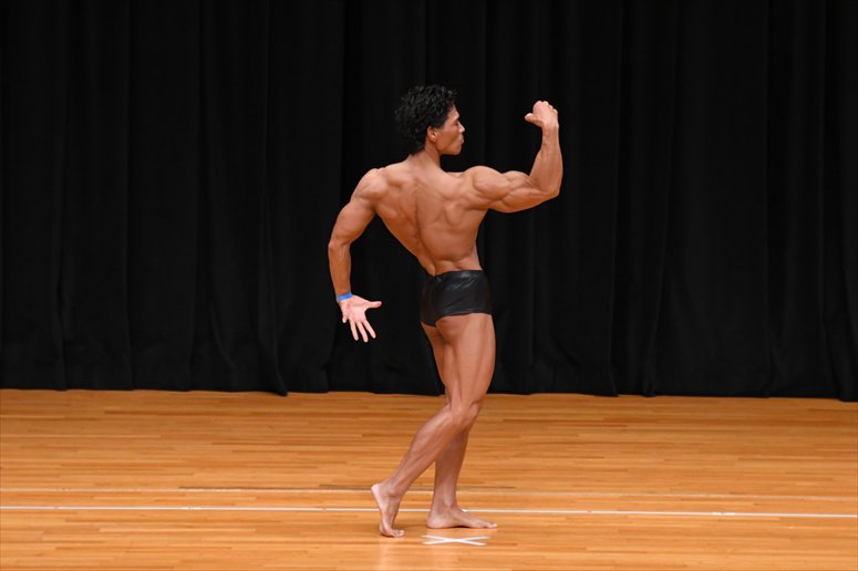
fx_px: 6075
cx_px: 429
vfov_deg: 5.4
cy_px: 286
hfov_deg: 8.1
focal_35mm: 255
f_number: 5.6
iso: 3200
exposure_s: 1/400
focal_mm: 170
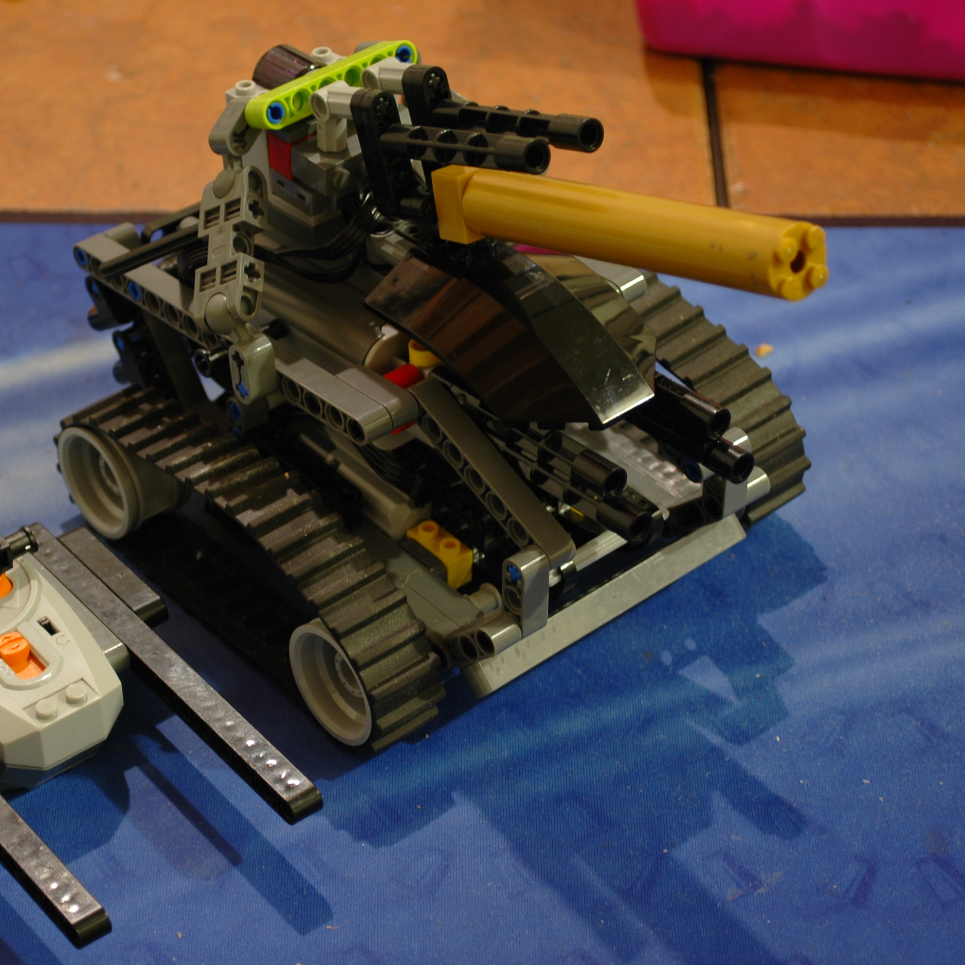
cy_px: 482
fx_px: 2681
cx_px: 319
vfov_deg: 20.4
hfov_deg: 20.3
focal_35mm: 85
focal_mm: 44
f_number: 5.3
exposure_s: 1.6
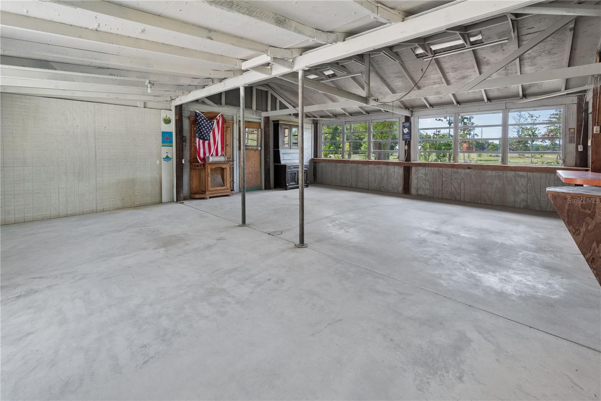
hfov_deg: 104.2
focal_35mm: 14
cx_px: 300
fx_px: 234
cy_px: 200
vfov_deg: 81.2
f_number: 8
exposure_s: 1/160
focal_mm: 14
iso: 400
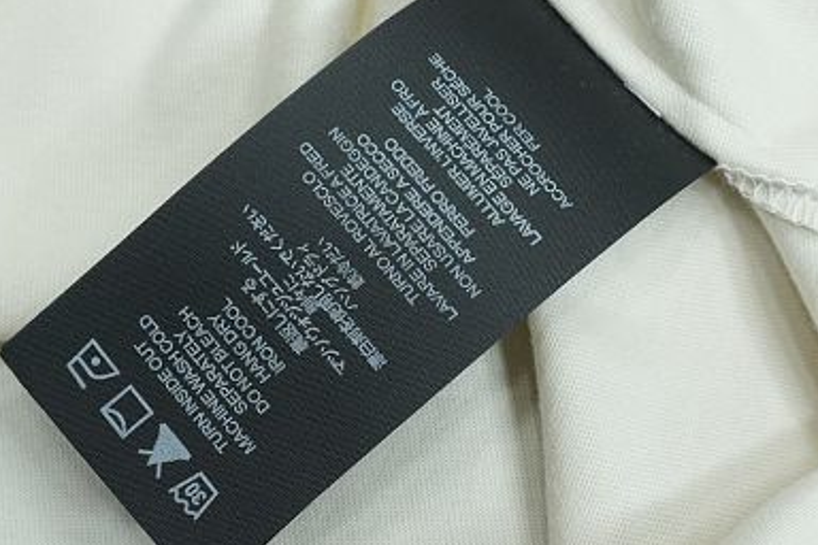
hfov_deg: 27.0
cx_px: 392
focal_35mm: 75
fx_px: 1704
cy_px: 252
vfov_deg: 18.2
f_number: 8
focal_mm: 24
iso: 1000
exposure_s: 1/160
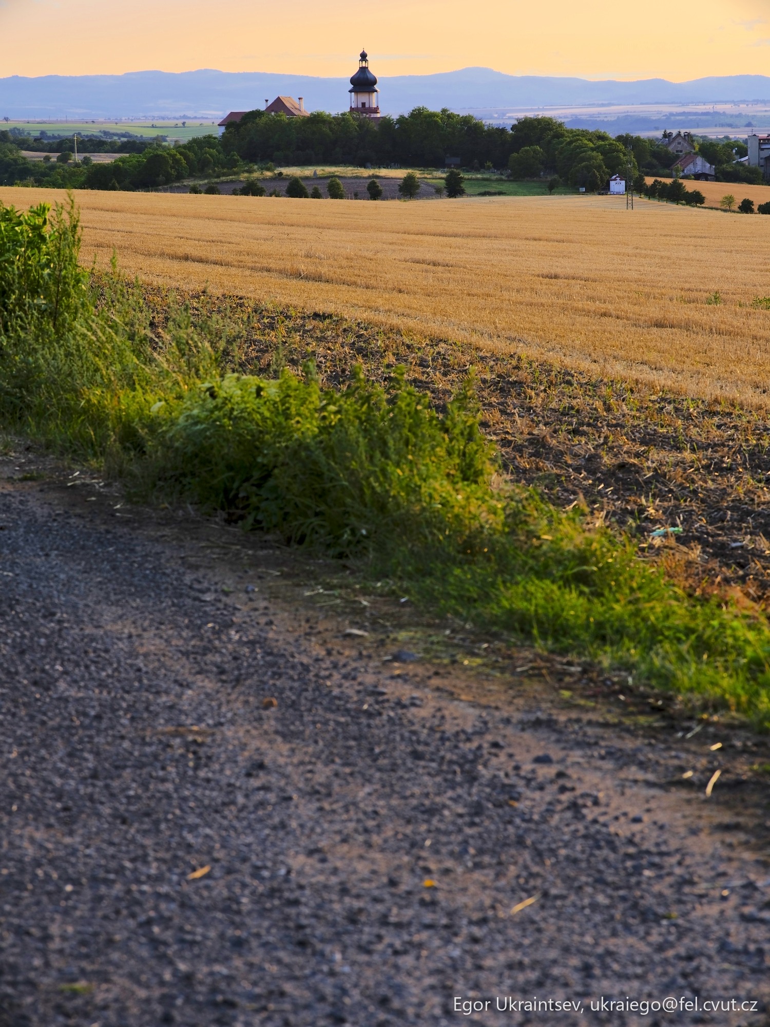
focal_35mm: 158
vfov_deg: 12.5
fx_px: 4686
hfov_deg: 9.4
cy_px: 514
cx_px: 385
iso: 100
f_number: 16
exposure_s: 1/20
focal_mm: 200
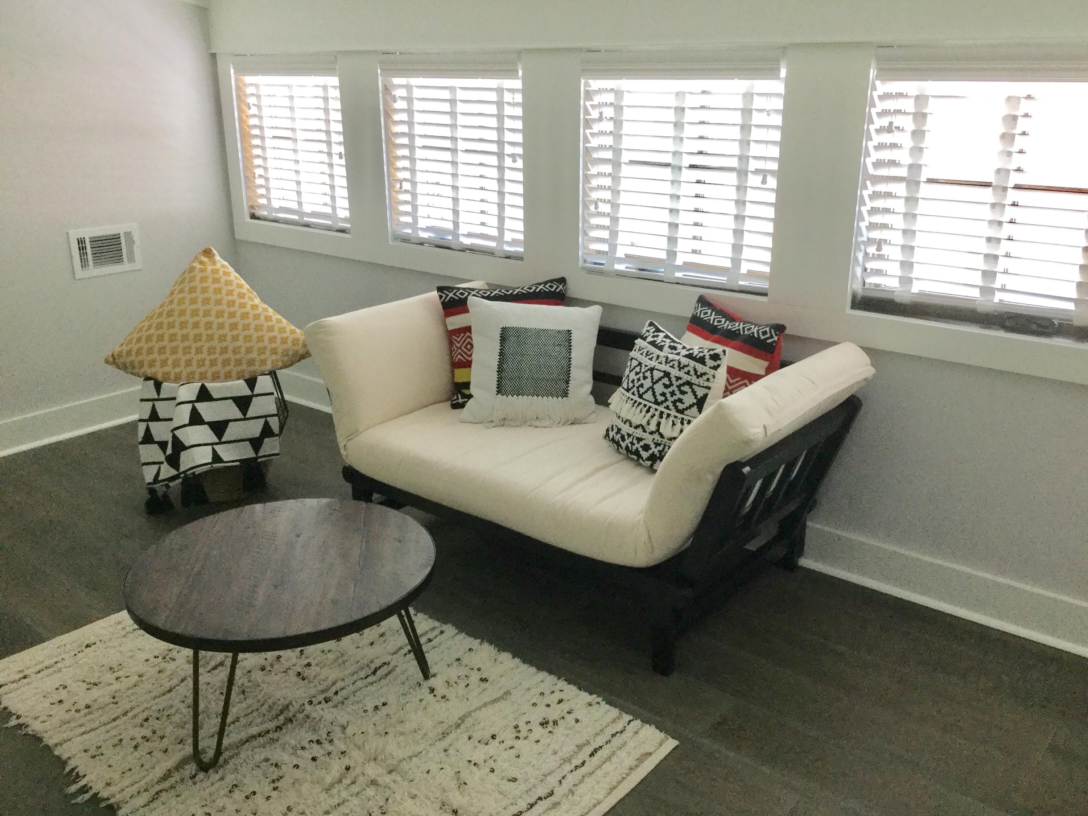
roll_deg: -1.6
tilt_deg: -19.6
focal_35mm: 31
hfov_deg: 58.4
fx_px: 974
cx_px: 544
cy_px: 408
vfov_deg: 45.4
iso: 32
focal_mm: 3.3
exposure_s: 1/30
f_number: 2.4
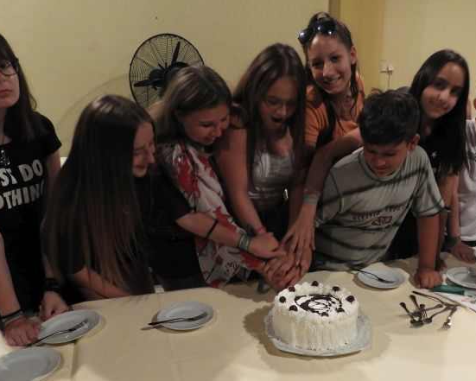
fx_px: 479
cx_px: 295
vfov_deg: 43.3
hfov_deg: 52.3
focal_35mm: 34
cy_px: 215
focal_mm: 4.3
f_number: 3.3
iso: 560
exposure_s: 1/8
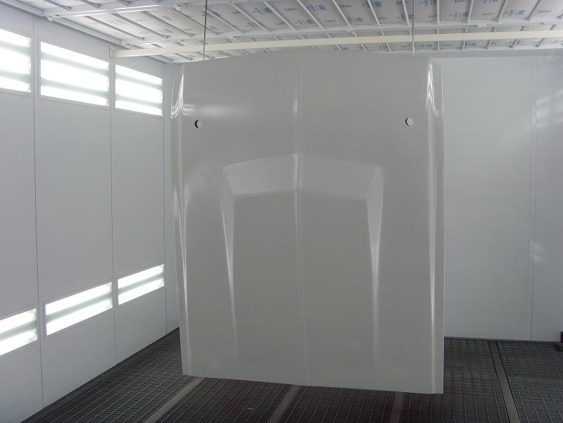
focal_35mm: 39
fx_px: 634
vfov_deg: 36.8
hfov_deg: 47.9
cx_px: 282
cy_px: 212
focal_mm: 6.6
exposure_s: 1/90
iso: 100
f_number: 3.5
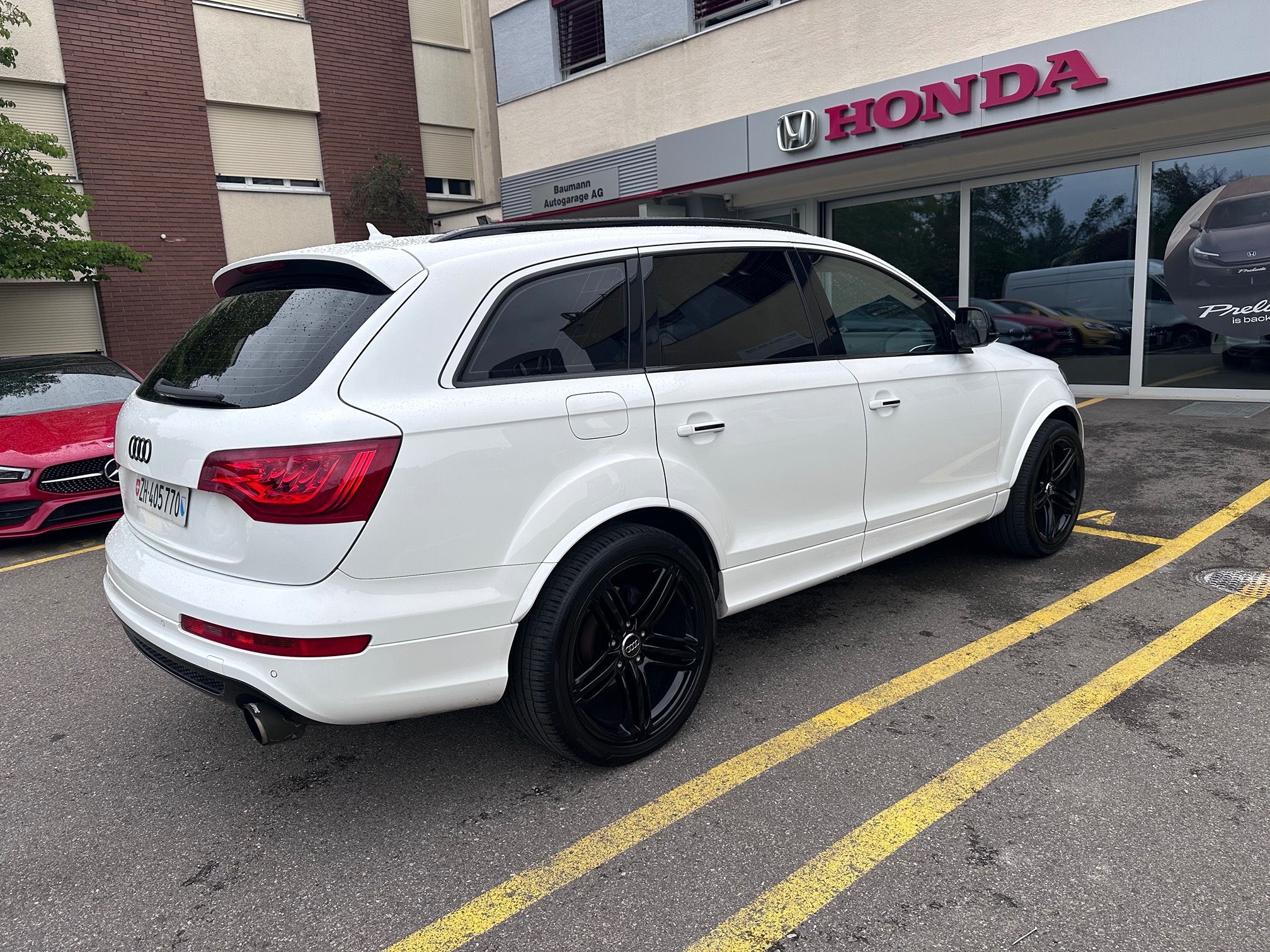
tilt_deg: -10.6
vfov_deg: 56.8
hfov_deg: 71.6
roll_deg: +3.2
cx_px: 635
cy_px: 476
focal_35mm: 24
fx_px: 881
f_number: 1.78
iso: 80
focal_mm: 6.86
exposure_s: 1/1062
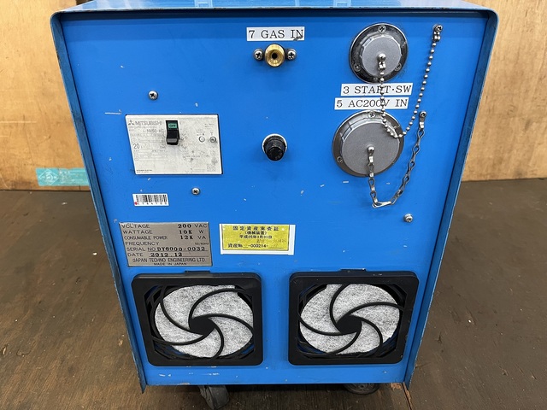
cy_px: 205
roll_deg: +1.0
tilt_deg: -31.0
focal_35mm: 26
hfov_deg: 67.3
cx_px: 274
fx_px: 411
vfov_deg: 53.1
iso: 200
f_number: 1.6
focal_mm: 5.1
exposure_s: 1/60
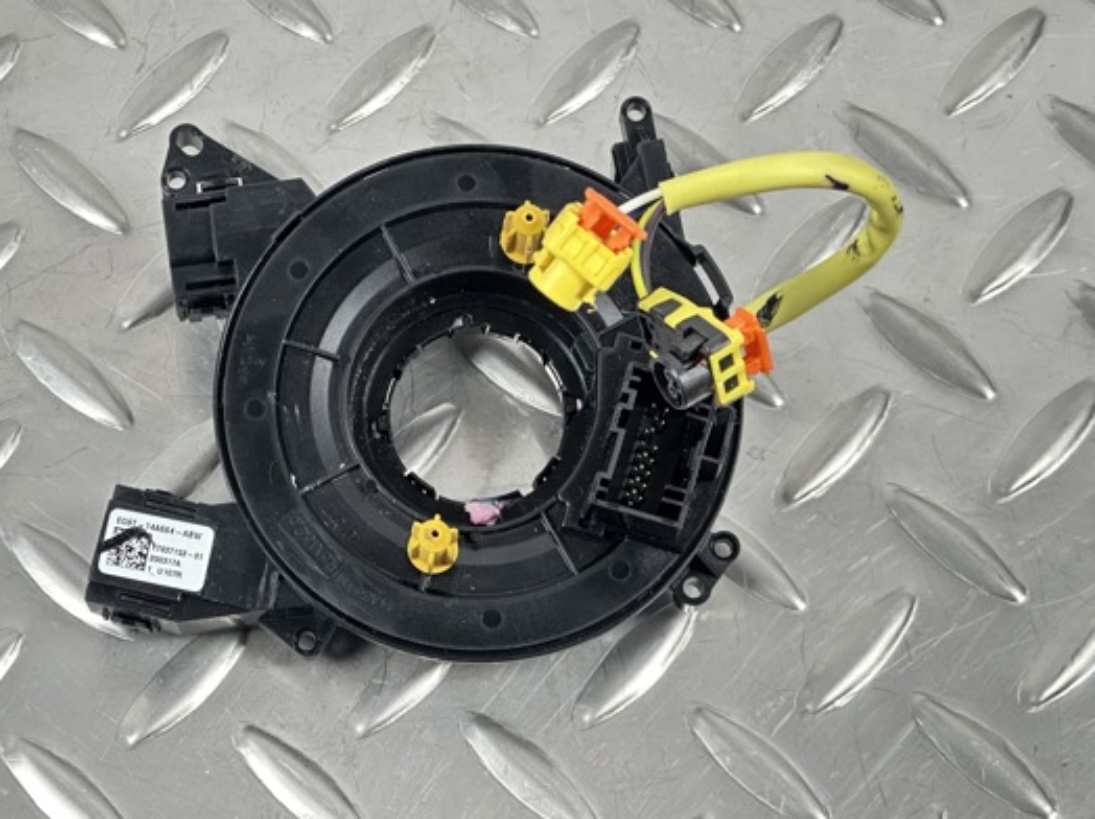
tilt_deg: -65.1
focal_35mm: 94
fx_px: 2971
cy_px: 392
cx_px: 476
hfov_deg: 20.9
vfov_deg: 15.7
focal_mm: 9
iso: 320
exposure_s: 1/50
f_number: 2.8
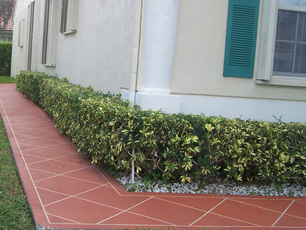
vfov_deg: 26.1
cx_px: 89
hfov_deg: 33.9
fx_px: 495
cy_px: 102
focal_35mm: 56
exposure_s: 1/350
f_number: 2.8
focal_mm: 6.3
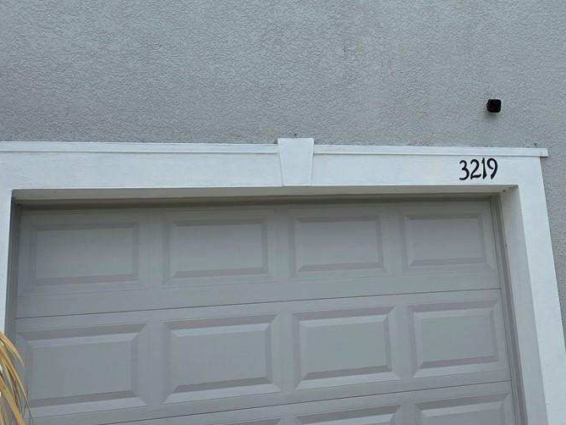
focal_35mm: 55
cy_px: 74
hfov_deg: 34.2
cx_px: 423
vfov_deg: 26.0
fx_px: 899
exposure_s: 1/461
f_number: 1.7
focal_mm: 6.3
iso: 12
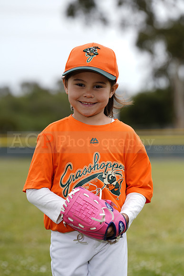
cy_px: 138
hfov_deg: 7.5
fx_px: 1394
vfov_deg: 11.3
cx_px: 92
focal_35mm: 182
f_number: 5.6
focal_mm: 182
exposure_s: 1/250
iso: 50
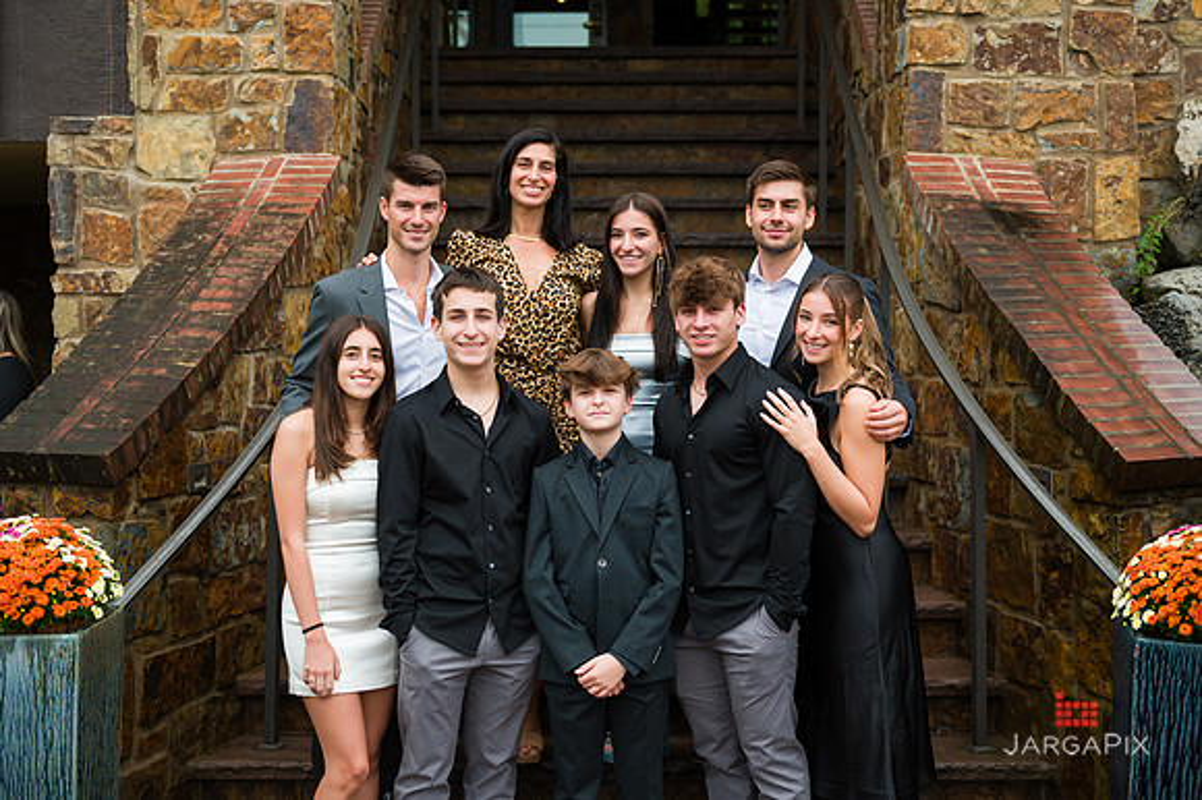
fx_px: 1686
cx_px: 601
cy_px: 385
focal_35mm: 51
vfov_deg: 26.7
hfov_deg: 39.2
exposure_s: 1/500
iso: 320
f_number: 4
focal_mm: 48
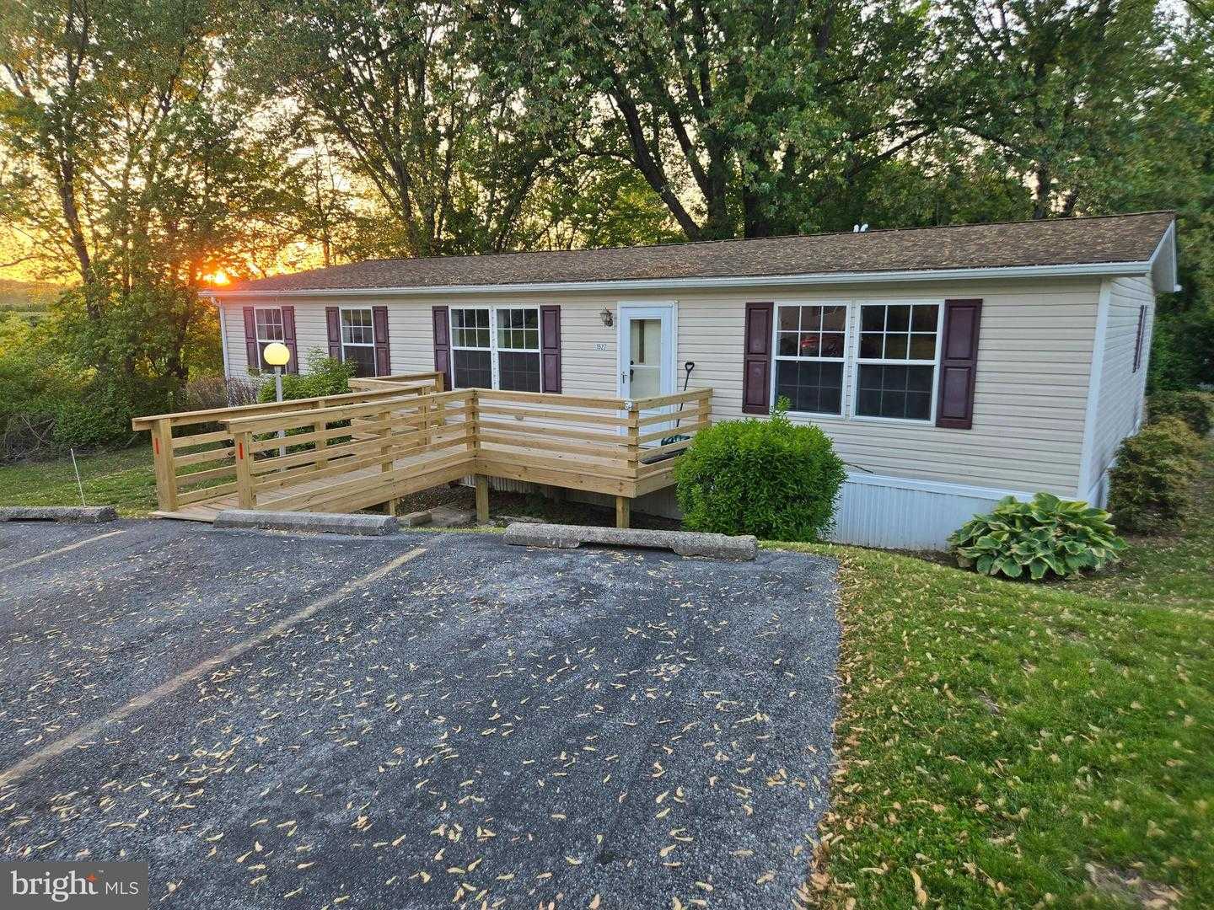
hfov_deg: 73.9
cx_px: 607
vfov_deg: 58.9
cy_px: 455
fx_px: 807
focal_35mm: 23
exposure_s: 1/180
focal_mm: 5.4
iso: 80
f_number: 1.8
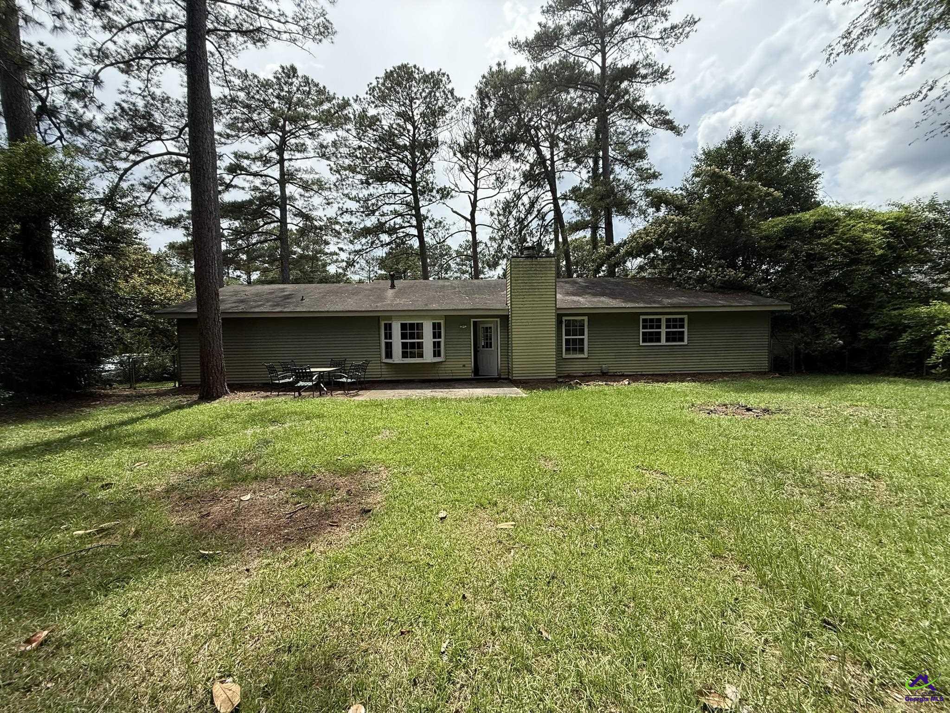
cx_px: 475
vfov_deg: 85.7
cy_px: 356
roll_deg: +0.7
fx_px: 384
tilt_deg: -3.2
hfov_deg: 102.1
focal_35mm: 14
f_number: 2.2
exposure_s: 1/1211
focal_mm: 2.22
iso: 64
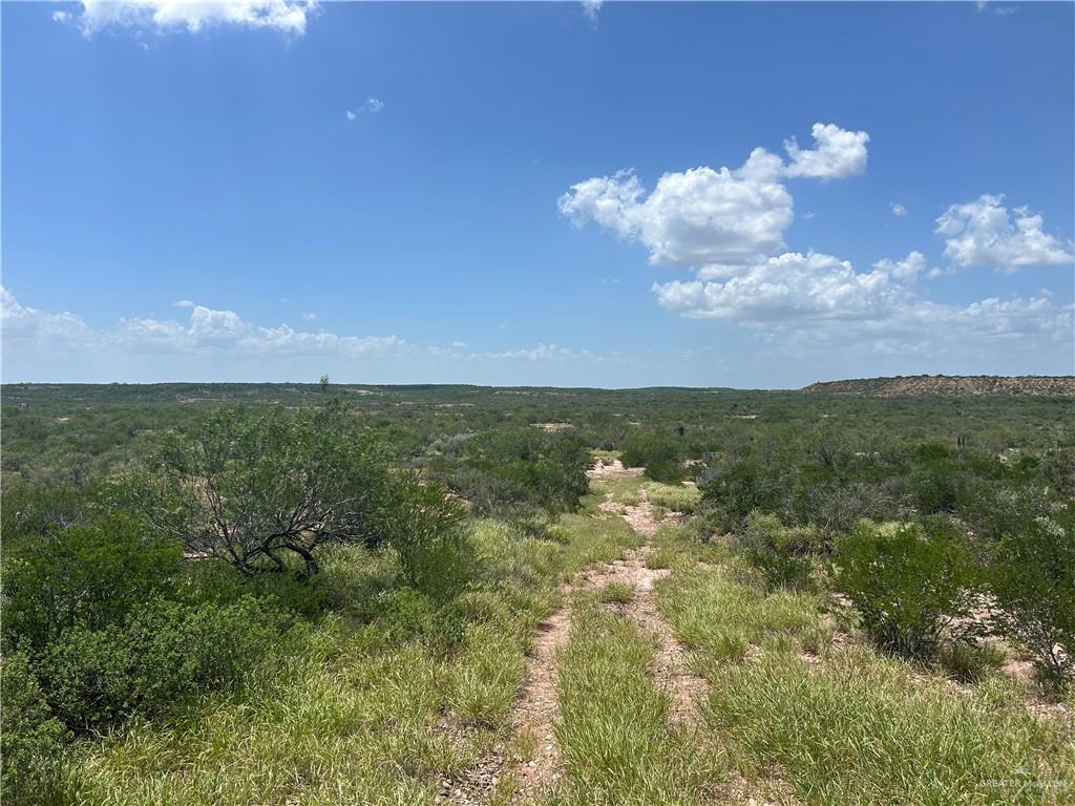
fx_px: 807
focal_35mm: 26
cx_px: 538
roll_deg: +0.2
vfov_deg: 53.1
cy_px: 403
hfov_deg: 67.3
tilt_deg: -1.0
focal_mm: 5.7
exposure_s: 1/6211
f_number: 1.5
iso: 50
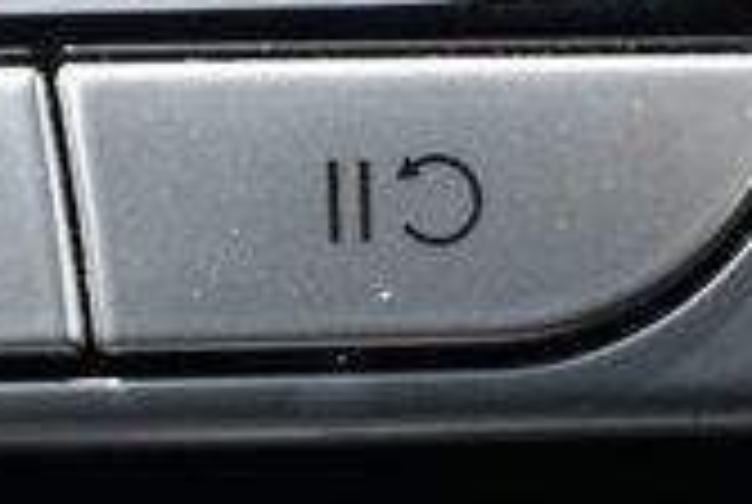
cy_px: -106
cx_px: 5
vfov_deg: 6.9
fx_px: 4164
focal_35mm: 199
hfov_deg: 10.2
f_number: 5.6
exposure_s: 1/250
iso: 360
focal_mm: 35
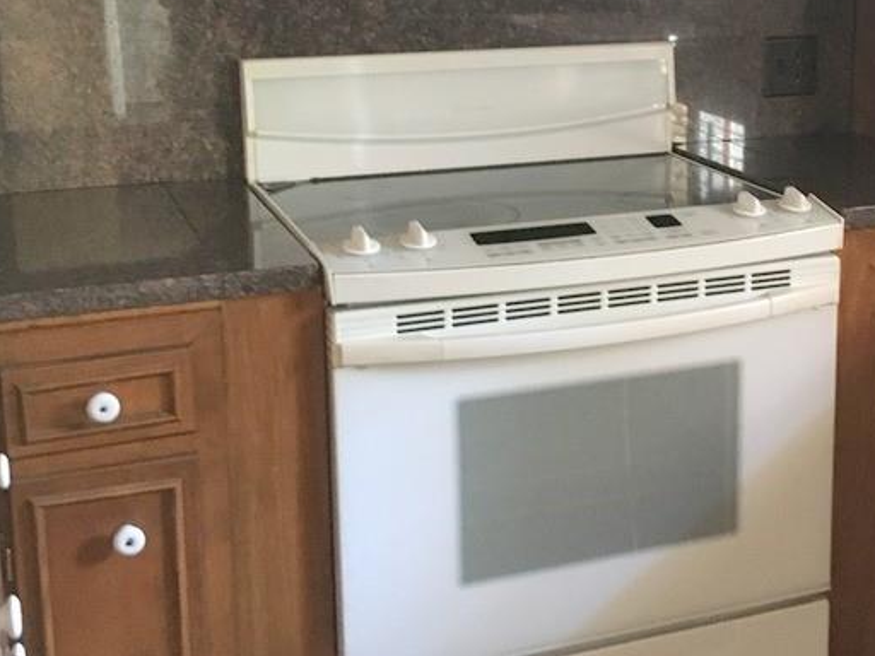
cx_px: 624
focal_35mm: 58
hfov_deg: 32.8
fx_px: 1466
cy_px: 191
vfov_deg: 25.0
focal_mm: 4.15
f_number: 2.2
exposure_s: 1/15
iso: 250
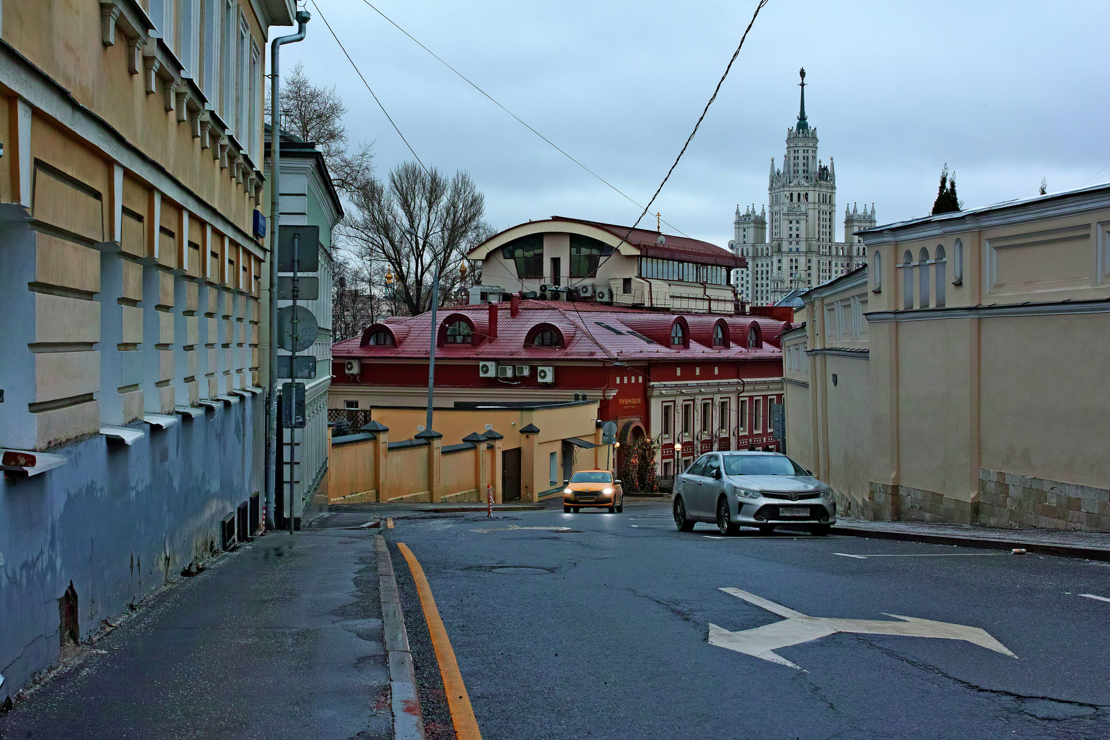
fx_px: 1619
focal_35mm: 52
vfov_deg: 25.8
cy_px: 370
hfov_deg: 37.9
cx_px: 555
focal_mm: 35
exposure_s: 1/60
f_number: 8
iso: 160
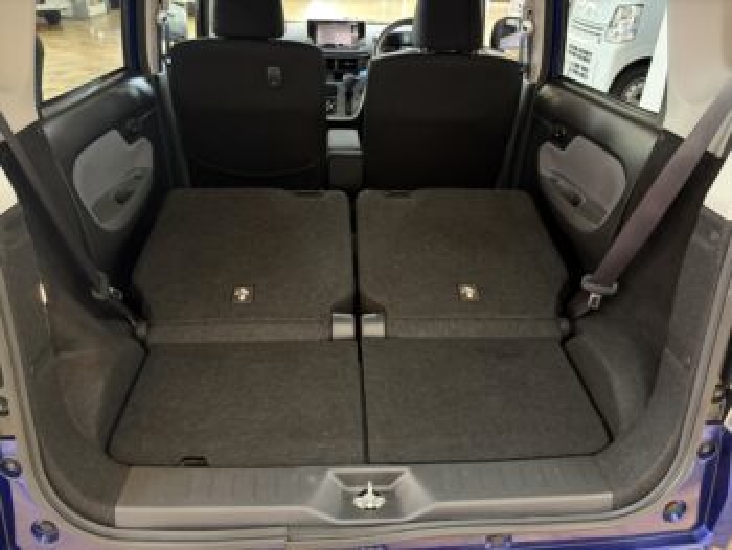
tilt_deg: -30.0
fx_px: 550
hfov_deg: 67.3
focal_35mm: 26
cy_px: 275
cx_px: 366
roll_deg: -1.3
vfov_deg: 53.1
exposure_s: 1/25
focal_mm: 5.96
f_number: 1.6
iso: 800
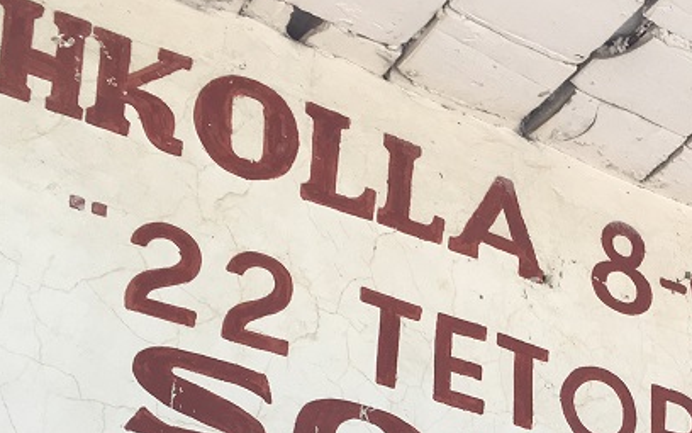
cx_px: 633
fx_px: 1433
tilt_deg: +17.4
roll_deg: +1.0
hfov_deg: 26.2
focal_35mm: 76
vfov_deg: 16.2
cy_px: 579
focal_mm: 4.15
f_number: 2.2
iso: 25
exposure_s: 1/100
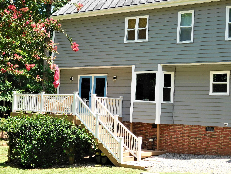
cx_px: 116
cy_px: 87
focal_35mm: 66
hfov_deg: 29.4
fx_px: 440
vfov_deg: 22.3
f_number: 4.2
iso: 125
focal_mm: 11.7
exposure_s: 1/250
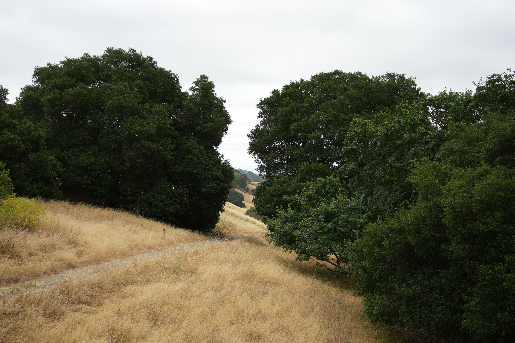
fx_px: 715
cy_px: 172
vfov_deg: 27.0
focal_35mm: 50
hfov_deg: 39.6
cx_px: 258
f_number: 4.5
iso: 250
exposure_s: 1/1000
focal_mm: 50
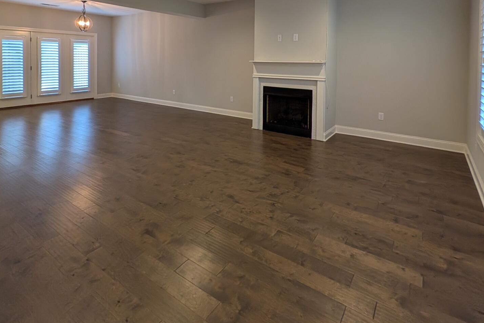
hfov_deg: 86.9
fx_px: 255
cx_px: 249
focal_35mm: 19
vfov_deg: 59.2
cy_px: 62
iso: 137
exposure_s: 1/40
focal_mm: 1.54
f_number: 2.2
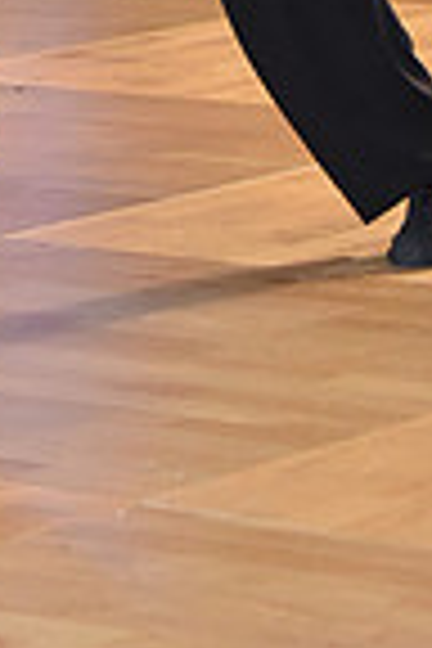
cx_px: -97
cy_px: -346
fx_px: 5076
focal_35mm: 282
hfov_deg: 4.9
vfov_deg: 7.2
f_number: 5
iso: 2000
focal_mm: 70
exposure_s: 1/250
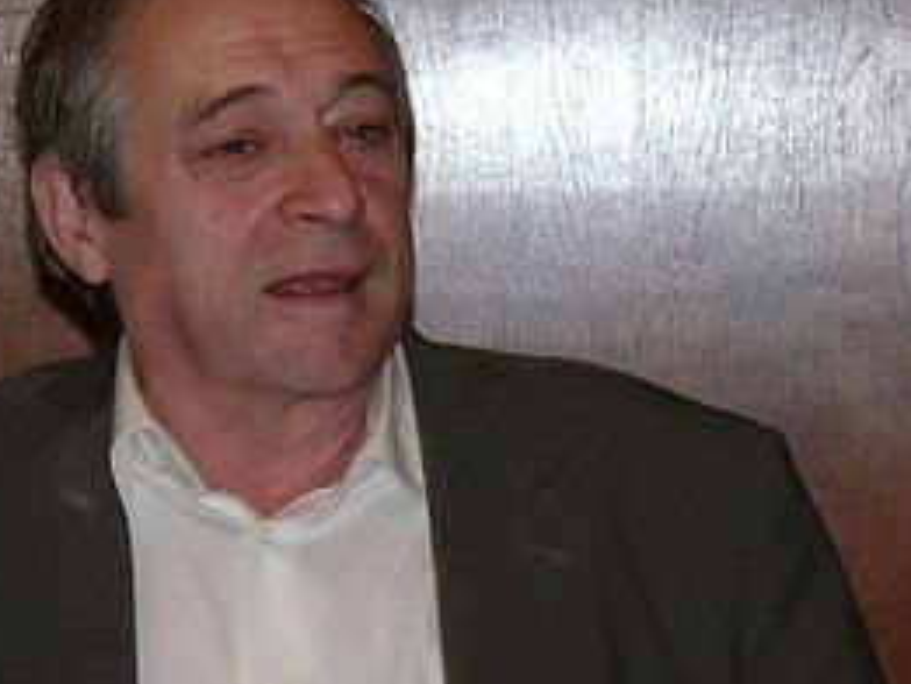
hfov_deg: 9.4
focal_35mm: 210
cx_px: 311
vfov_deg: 7.1
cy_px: 230
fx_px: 5529
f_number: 3.2
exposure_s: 1/30
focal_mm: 16.4
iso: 100
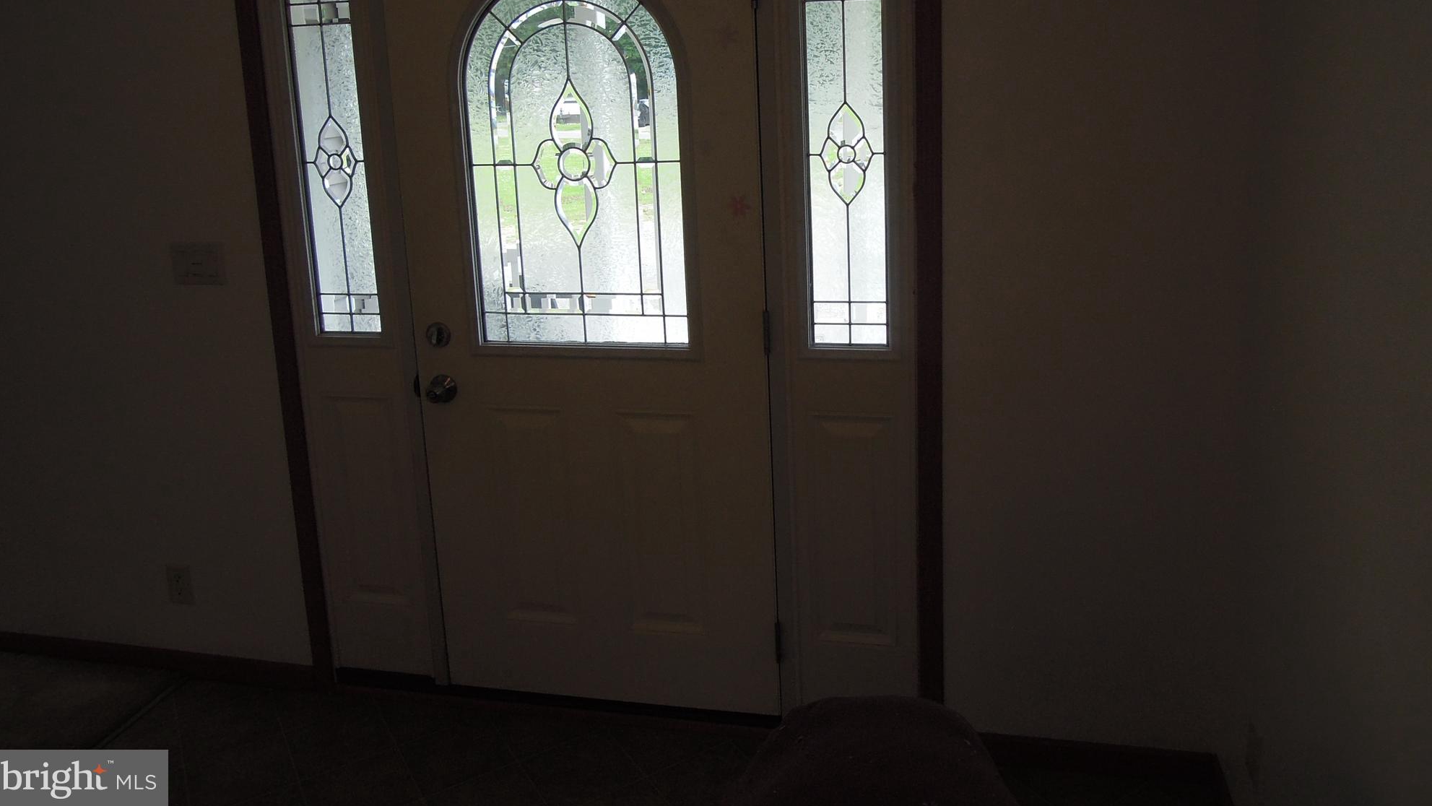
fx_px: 1025
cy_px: 254
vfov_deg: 42.2
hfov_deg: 69.8
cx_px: 727
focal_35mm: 27
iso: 160
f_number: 2.8
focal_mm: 4.3
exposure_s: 1/160
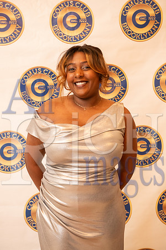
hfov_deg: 21.9
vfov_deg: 32.4
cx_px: 83
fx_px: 429
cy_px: 125
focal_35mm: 62
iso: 2500
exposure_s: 1/125
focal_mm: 62
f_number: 4.5
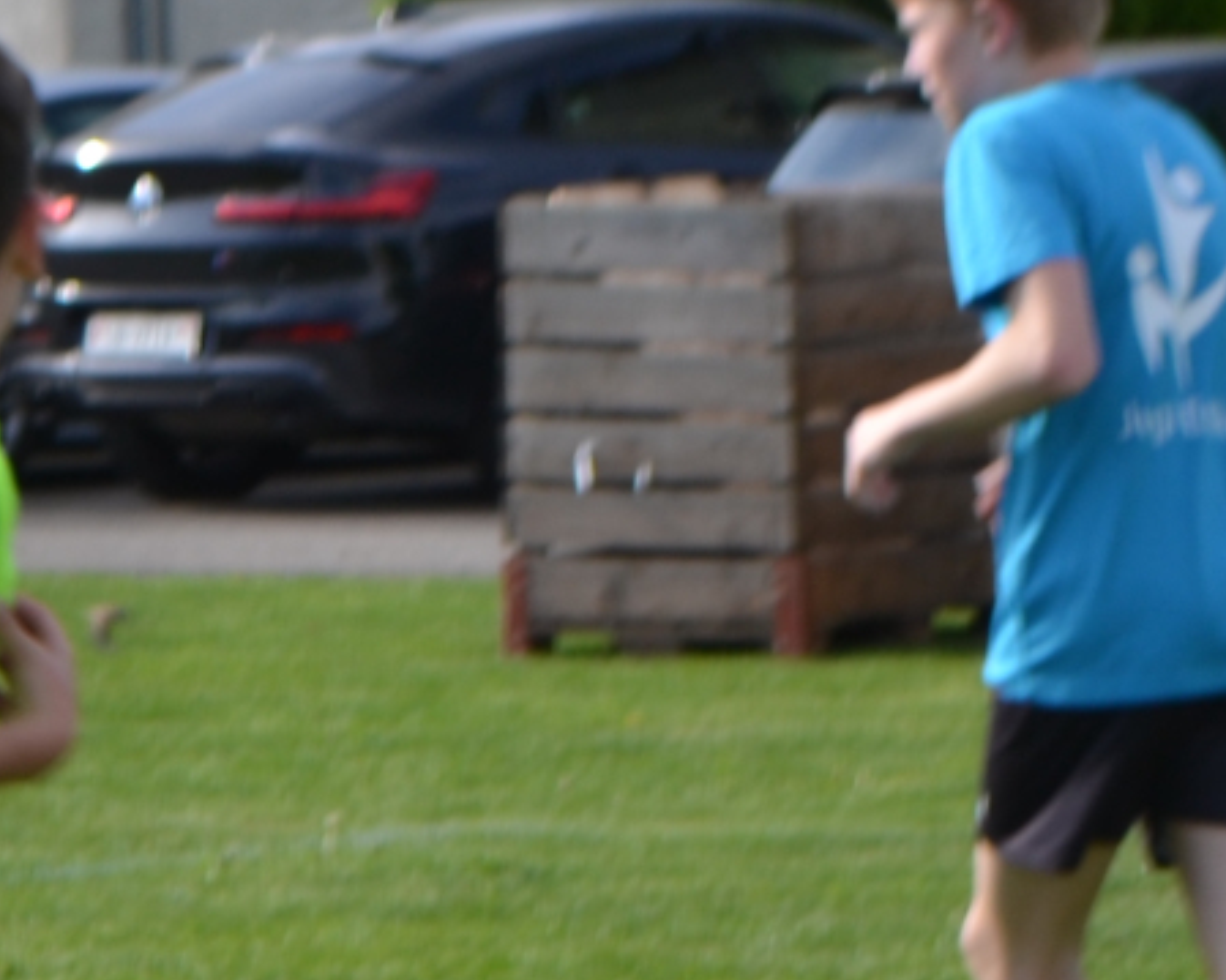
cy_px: 525
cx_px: -1021
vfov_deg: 4.4
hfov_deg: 5.4
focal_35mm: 353
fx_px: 12811
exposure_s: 1/200
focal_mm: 55
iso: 100
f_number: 7.1
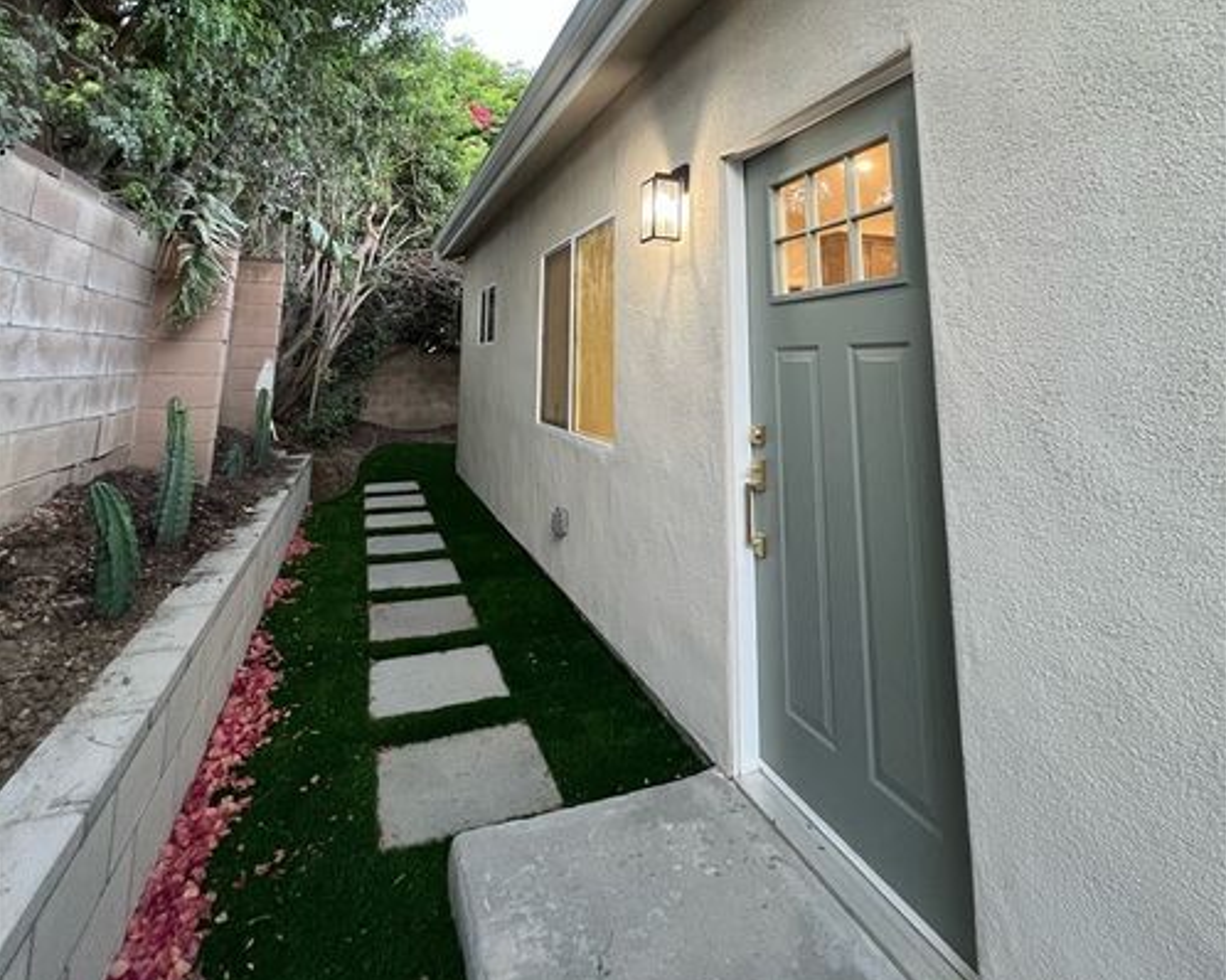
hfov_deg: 89.7
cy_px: 260
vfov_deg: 72.3
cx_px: 613
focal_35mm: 17
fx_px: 617
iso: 200
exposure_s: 1/60
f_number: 1.8
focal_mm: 1.57
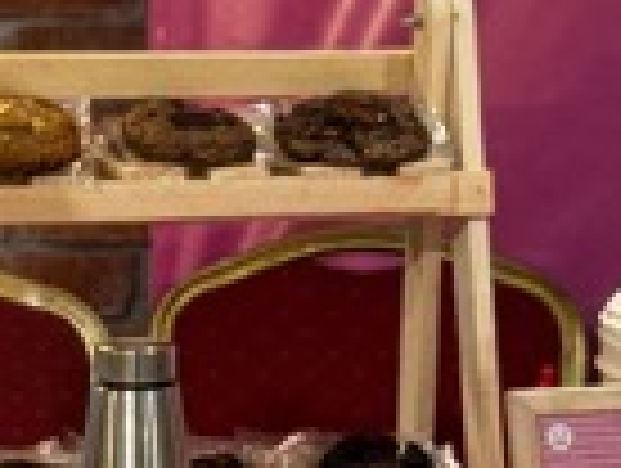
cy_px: 396
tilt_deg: -9.0
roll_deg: -0.5
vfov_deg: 4.8
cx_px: 655
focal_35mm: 313
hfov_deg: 6.3
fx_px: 5625
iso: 80
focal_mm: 6.76
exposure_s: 1/50
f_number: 1.78
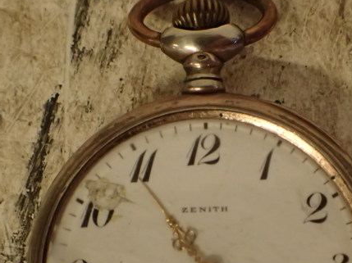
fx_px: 569
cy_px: 228
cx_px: 231
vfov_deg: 25.4
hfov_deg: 34.1
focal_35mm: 56
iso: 800
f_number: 2.3
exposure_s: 1/80
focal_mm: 5.5
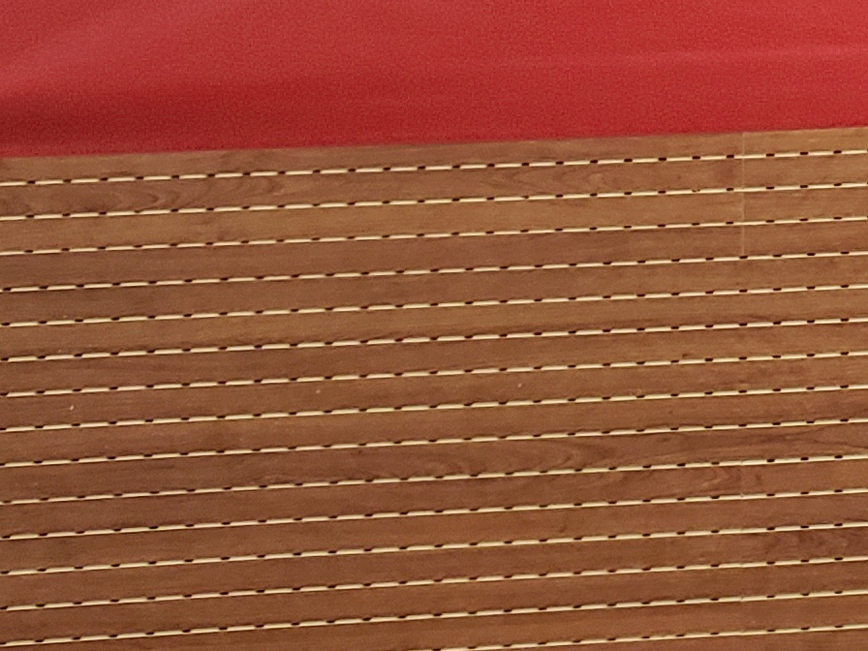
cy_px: -417
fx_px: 2934
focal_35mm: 117
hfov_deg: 14.5
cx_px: 1638
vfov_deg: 11.9
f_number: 1.5
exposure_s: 1/50
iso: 250
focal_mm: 4.3
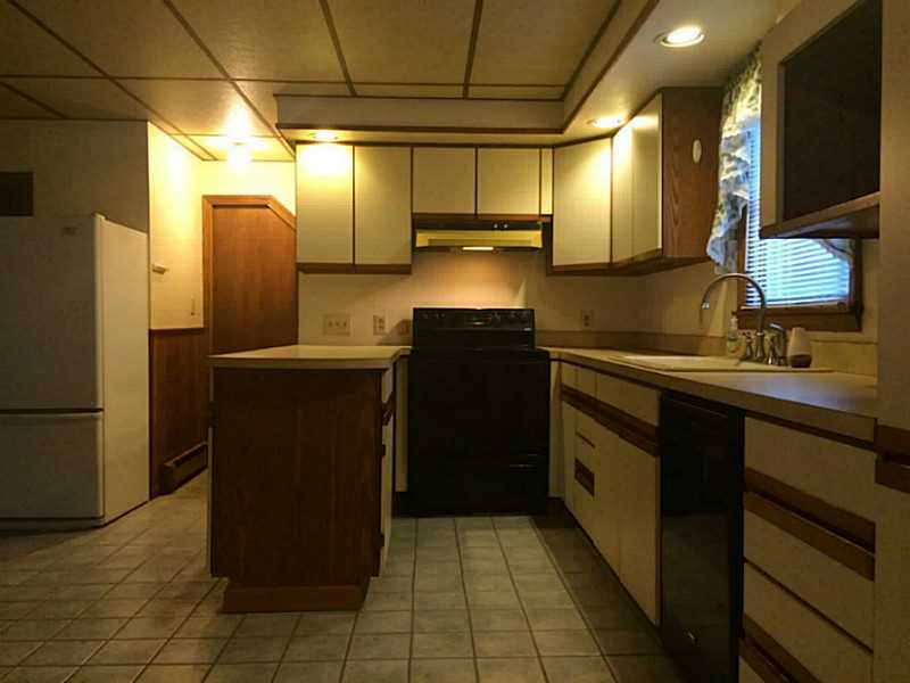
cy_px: 342
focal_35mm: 29
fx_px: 762
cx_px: 455
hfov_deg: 61.7
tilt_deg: -1.8
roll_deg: +0.4
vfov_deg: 48.2
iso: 250
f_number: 2.2
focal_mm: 4.15
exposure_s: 1/30
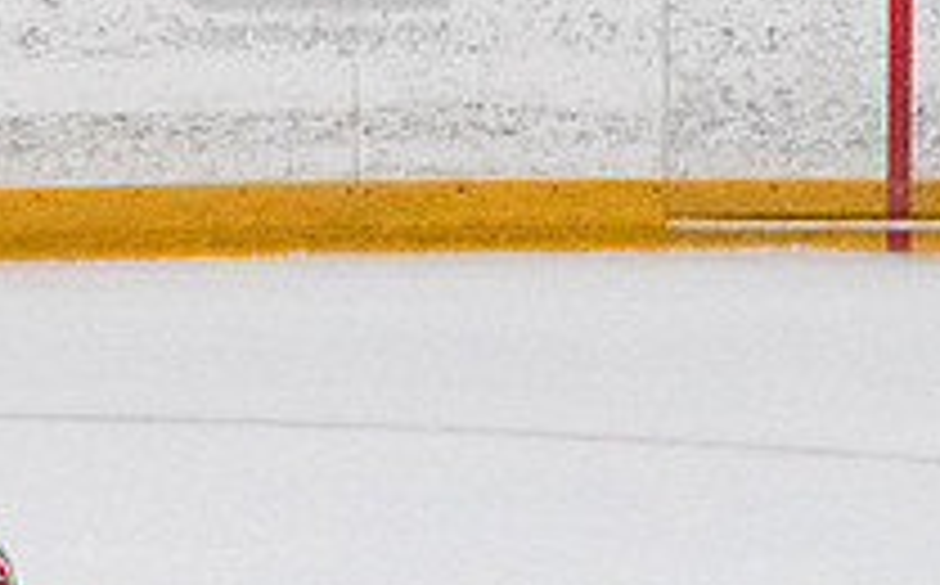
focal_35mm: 722
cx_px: -324
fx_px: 18471
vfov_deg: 1.8
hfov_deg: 2.9
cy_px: 508
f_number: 5
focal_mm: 170
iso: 8000
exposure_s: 1/1600
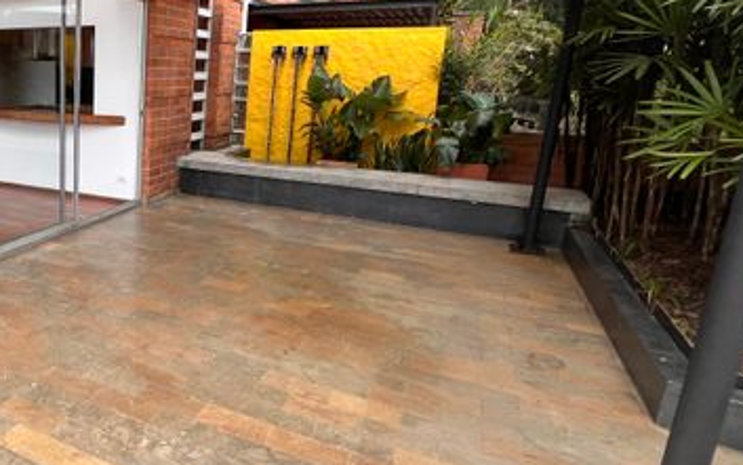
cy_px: 202
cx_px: 94
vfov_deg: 47.5
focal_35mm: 26
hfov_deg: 61.0
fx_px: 527
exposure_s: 1/210
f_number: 1.8
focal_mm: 1.57
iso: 32
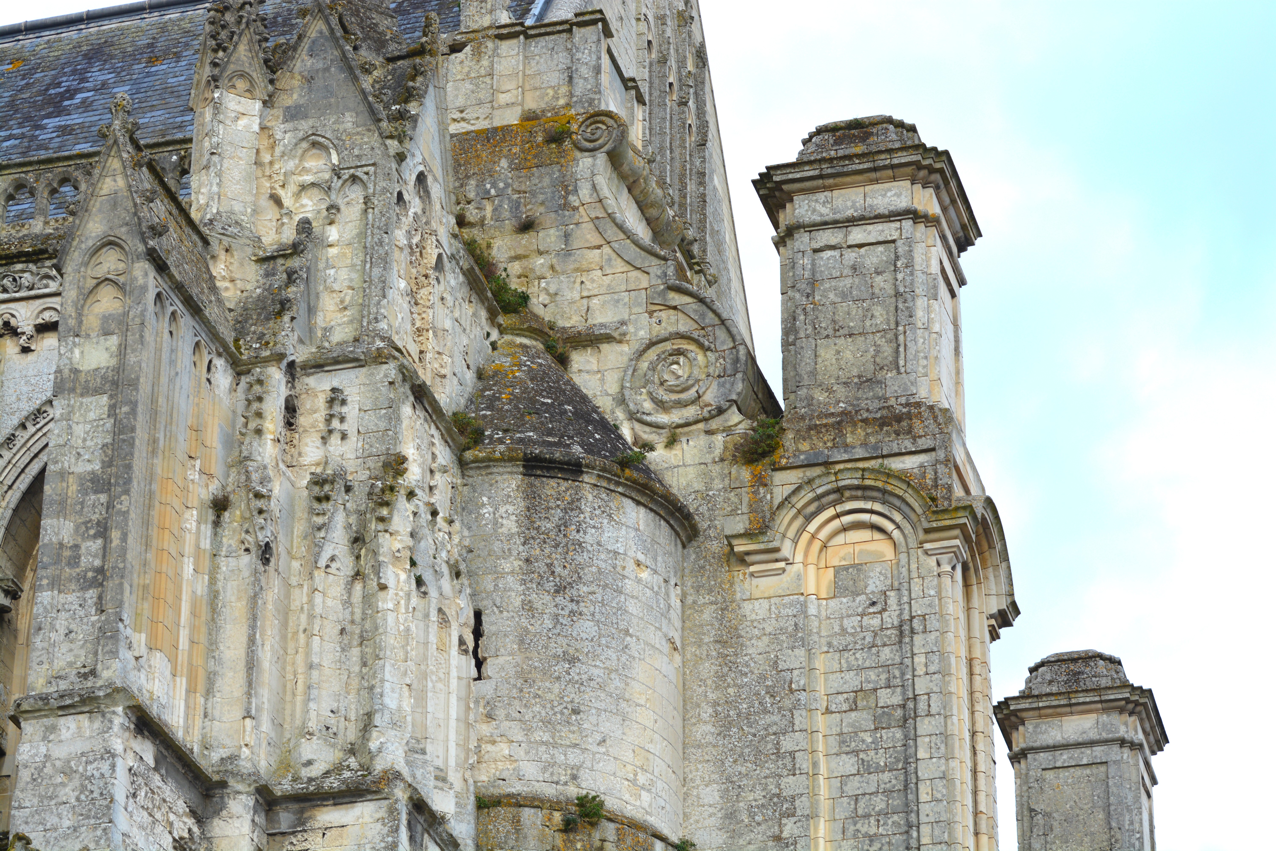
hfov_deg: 19.5
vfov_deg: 13.0
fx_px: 3721
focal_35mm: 105
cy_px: 426
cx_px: 638
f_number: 8
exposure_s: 1/125
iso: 100
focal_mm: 70
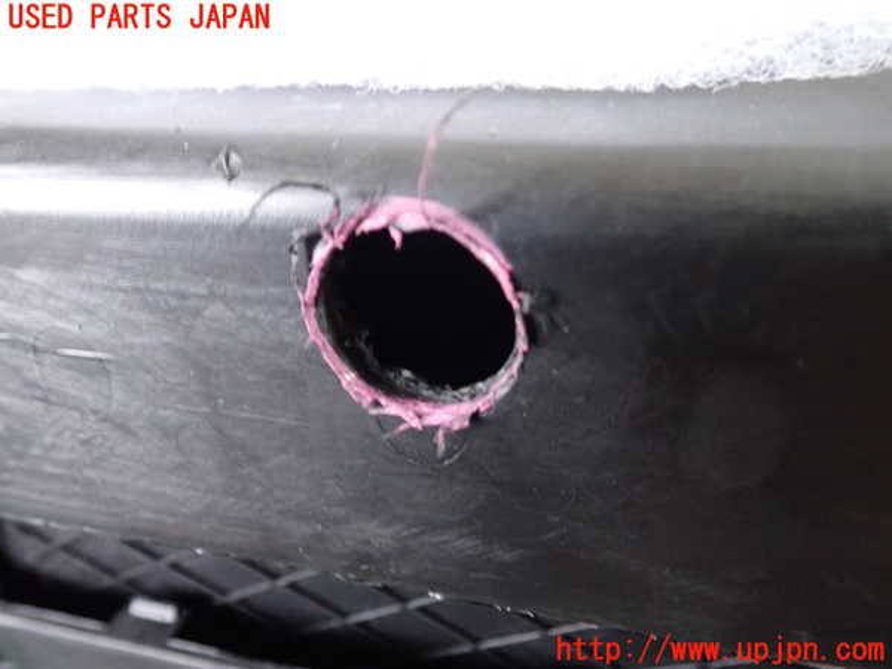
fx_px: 773
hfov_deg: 60.0
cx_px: 446
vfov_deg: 46.8
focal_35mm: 30
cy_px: 334
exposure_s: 1/13
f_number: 2.3
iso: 800
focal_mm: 5.4
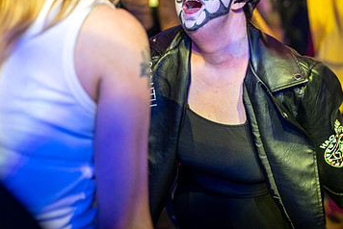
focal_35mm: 57
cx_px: 199
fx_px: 544
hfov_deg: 34.9
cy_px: 44
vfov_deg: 23.5
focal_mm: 35
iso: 800
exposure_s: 1/200
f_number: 1.4
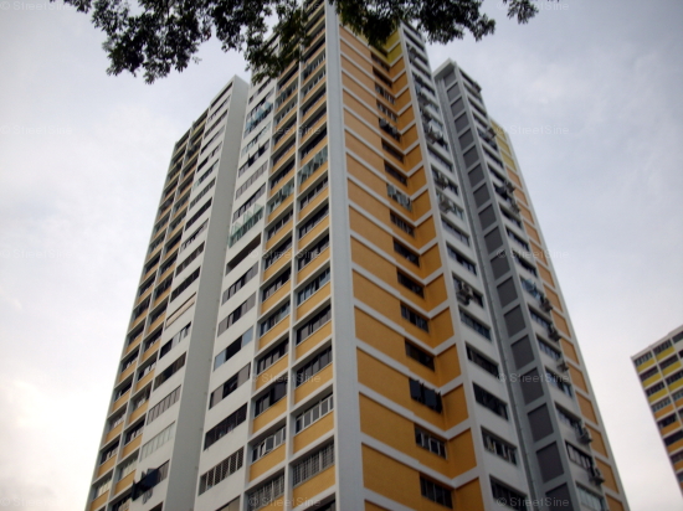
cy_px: 256
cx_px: 342
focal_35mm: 37
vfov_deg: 38.6
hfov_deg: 50.2
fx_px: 730
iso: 80
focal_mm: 6.2
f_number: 5.6
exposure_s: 1/60
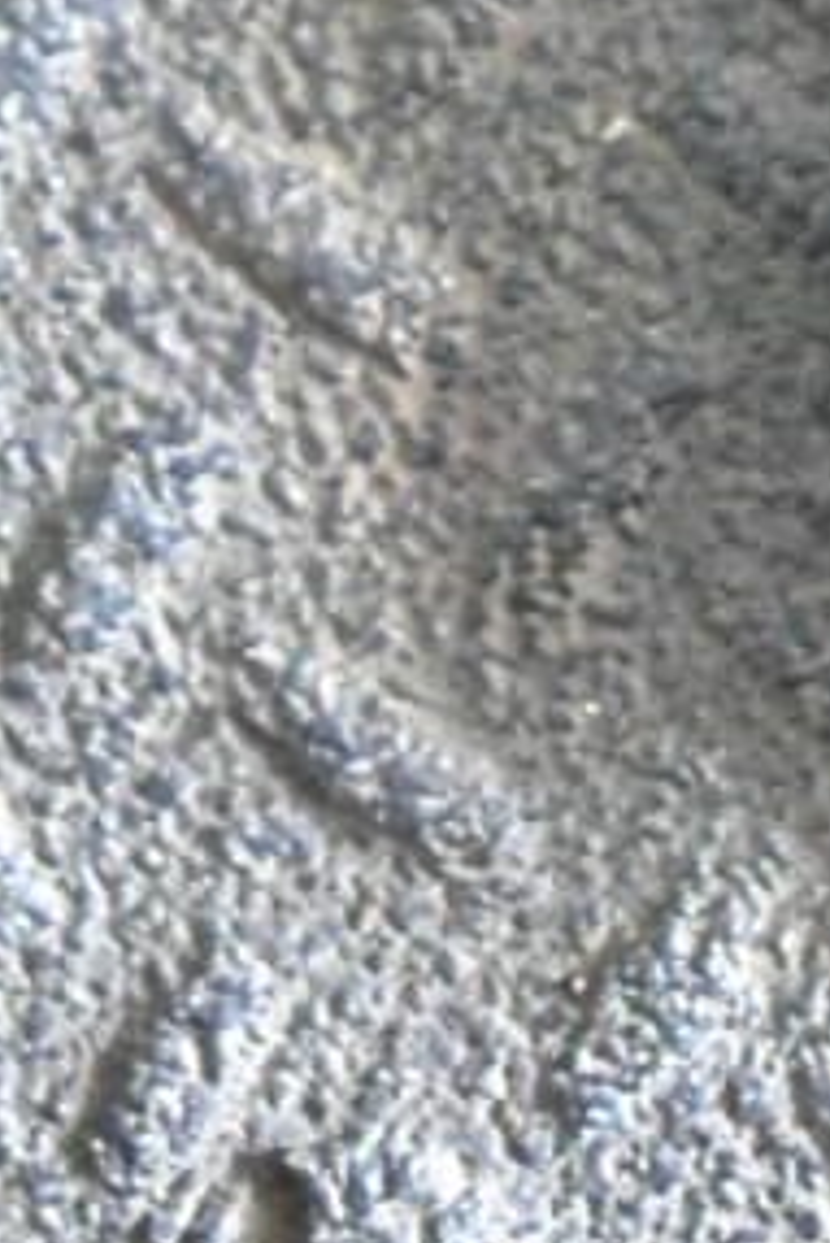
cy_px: -635
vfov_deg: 13.4
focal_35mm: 144
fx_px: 4974
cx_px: 1321
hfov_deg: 9.2
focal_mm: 30
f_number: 4.2
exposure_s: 1/50
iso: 25600
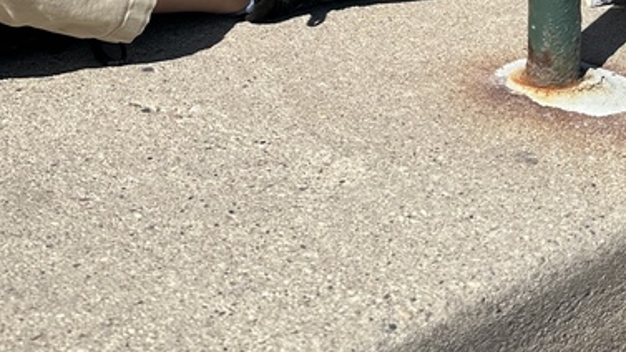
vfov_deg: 15.2
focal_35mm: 71
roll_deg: -1.7
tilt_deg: -5.2
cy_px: -232
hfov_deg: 29.6
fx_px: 1178
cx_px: 387
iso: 80
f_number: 1.78
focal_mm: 6.86
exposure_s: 1/5263
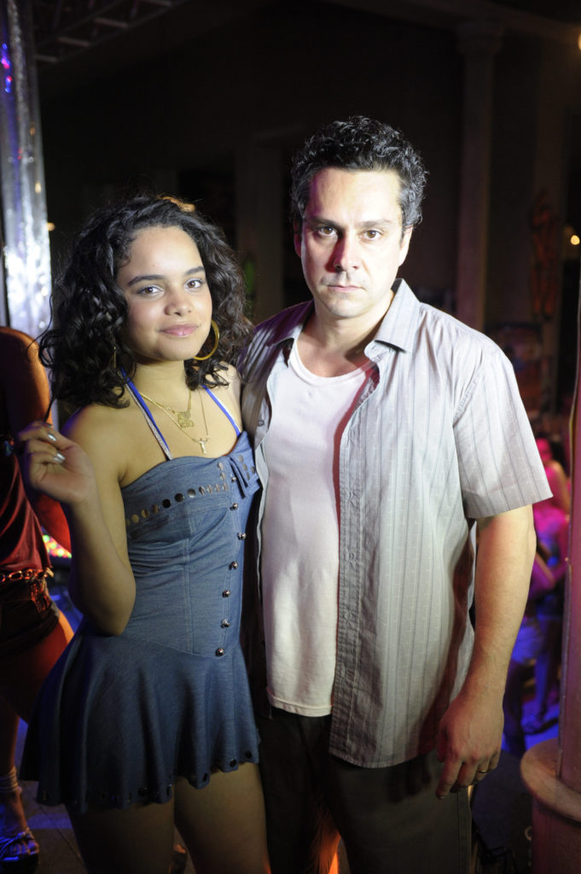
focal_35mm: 36
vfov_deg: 53.2
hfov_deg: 36.8
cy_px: 437
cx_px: 290
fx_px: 873
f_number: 2.8
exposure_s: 1/400
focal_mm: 36
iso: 2500
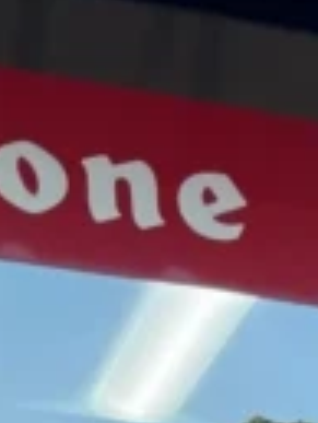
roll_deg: +0.2
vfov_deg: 7.3
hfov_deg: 6.5
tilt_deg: -10.1
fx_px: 2519
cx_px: 1013
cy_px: 1617
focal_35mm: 206
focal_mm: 5.96
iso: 32
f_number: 1.6
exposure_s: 1/139
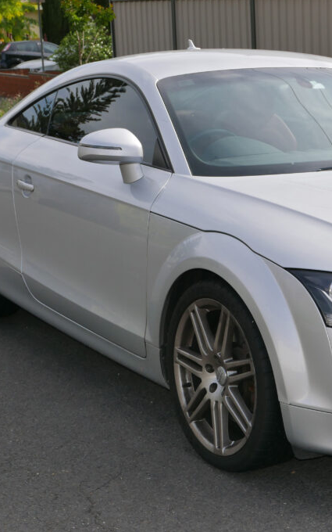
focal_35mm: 83
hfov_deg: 15.5
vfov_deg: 24.9
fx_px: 1202
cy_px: 266
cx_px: 315
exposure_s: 1/800
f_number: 5.6
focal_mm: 24.5
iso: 200
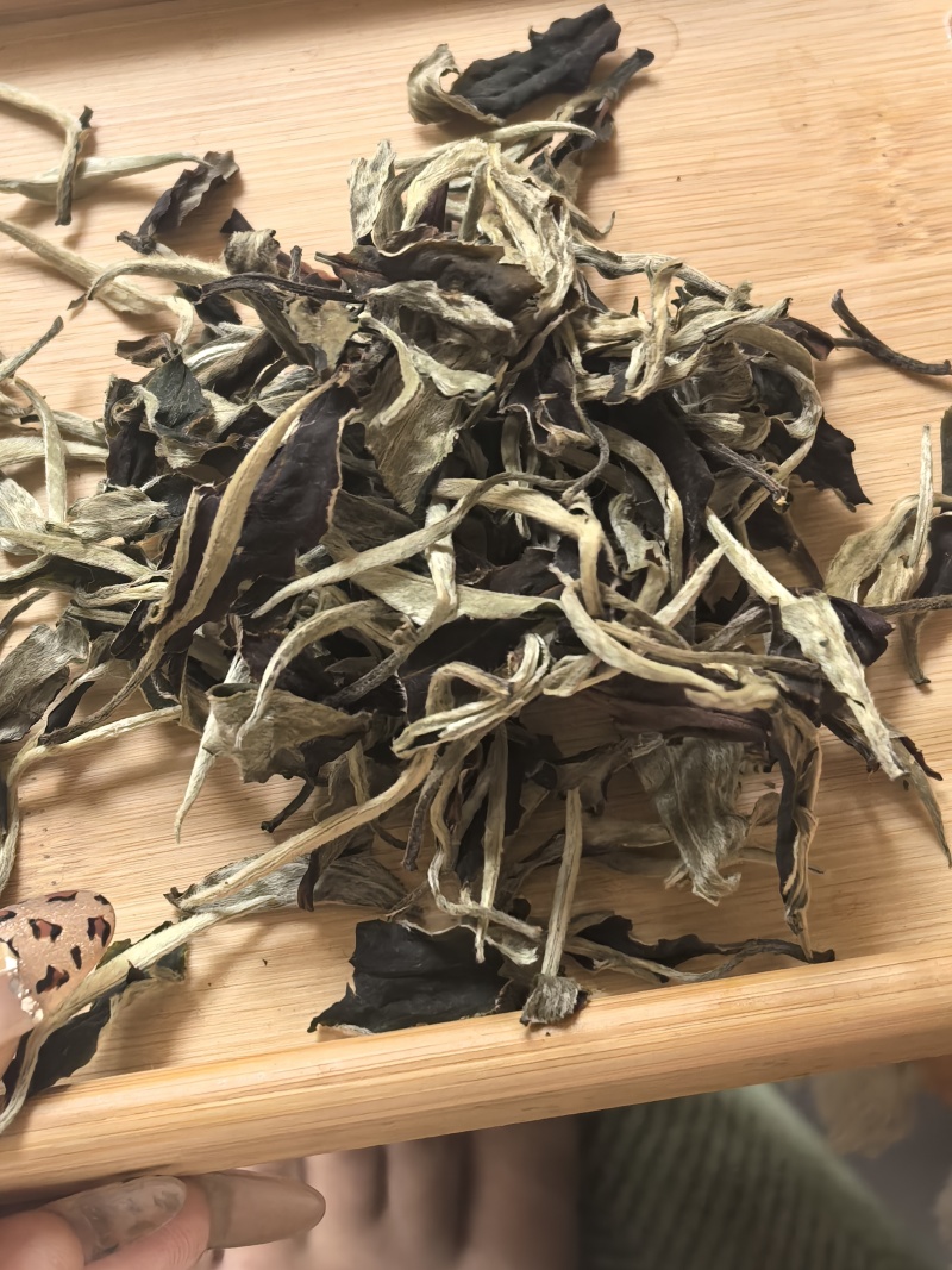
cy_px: 635
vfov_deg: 23.3
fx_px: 3081
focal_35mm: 84
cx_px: 476
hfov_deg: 17.6
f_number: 2
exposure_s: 1/333
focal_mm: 8.5
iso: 800
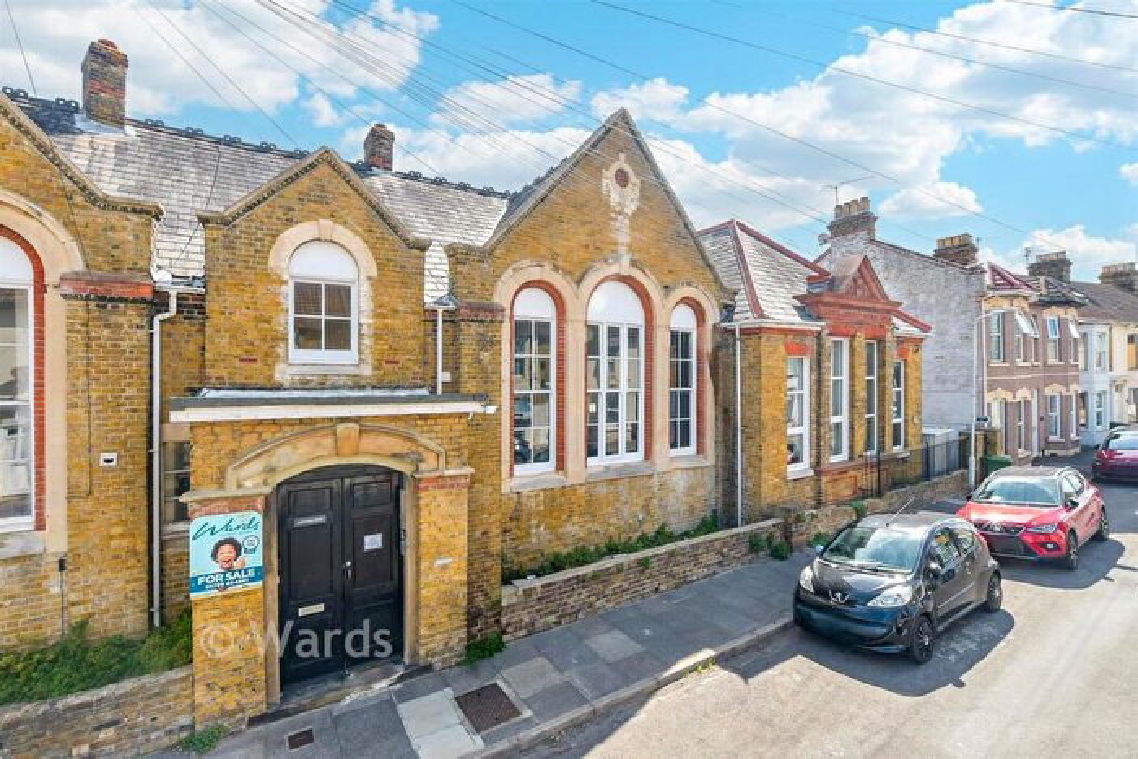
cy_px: 380
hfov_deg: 100.4
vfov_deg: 77.4
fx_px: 474
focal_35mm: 15
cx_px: 569
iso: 160
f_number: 10
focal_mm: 10
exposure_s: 1/125
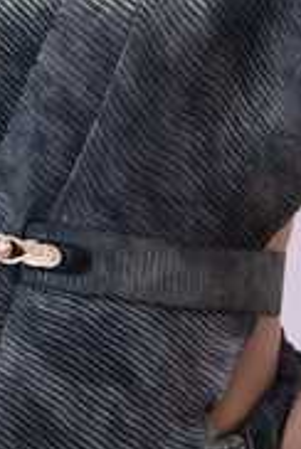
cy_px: -147
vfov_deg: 4.0
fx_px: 6472
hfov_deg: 2.7
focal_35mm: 518
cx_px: 5
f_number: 9
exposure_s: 1/125
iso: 250
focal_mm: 180
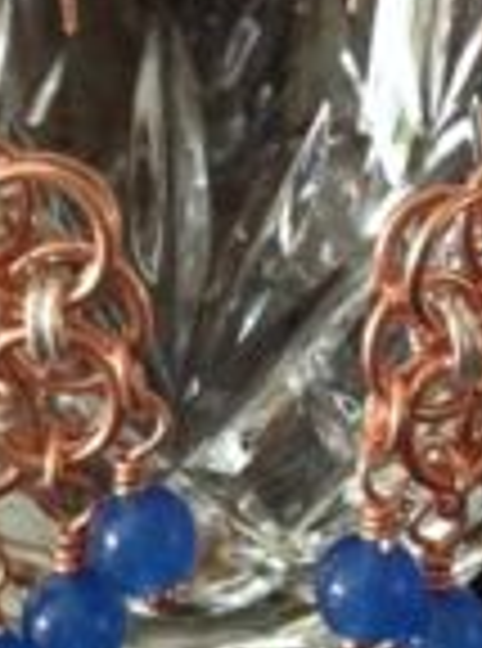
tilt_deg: -14.5
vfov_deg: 19.9
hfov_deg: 15.0
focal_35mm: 98
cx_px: 293
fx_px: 1830
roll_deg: -0.2
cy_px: 148
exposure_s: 1/15
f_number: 2.4
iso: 640
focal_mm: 4.28
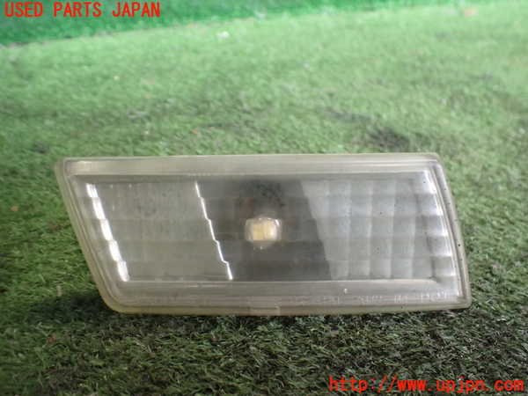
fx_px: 458
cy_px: 198
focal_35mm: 30
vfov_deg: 46.8
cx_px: 264
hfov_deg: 60.0
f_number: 2.3
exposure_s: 1/100
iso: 800
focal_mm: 5.4
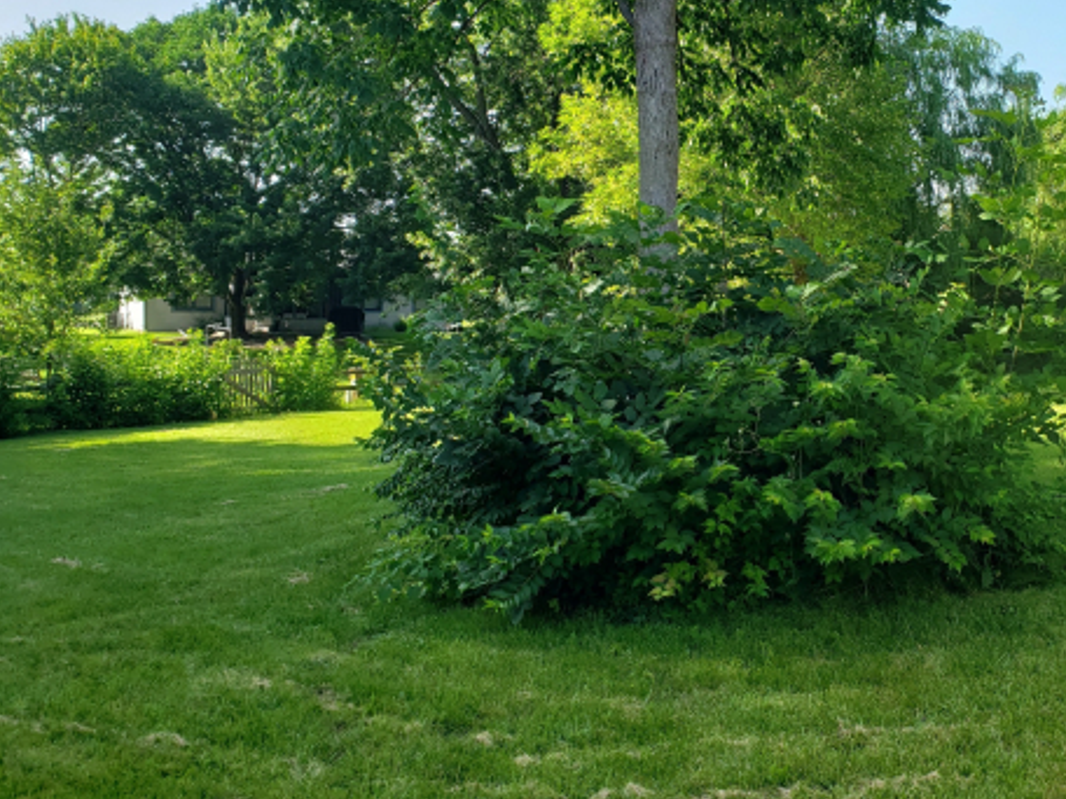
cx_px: 754
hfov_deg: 47.7
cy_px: 315
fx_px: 1170
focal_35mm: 38
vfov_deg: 37.6
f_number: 2.4
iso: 50
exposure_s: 1/495
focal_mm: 4.3
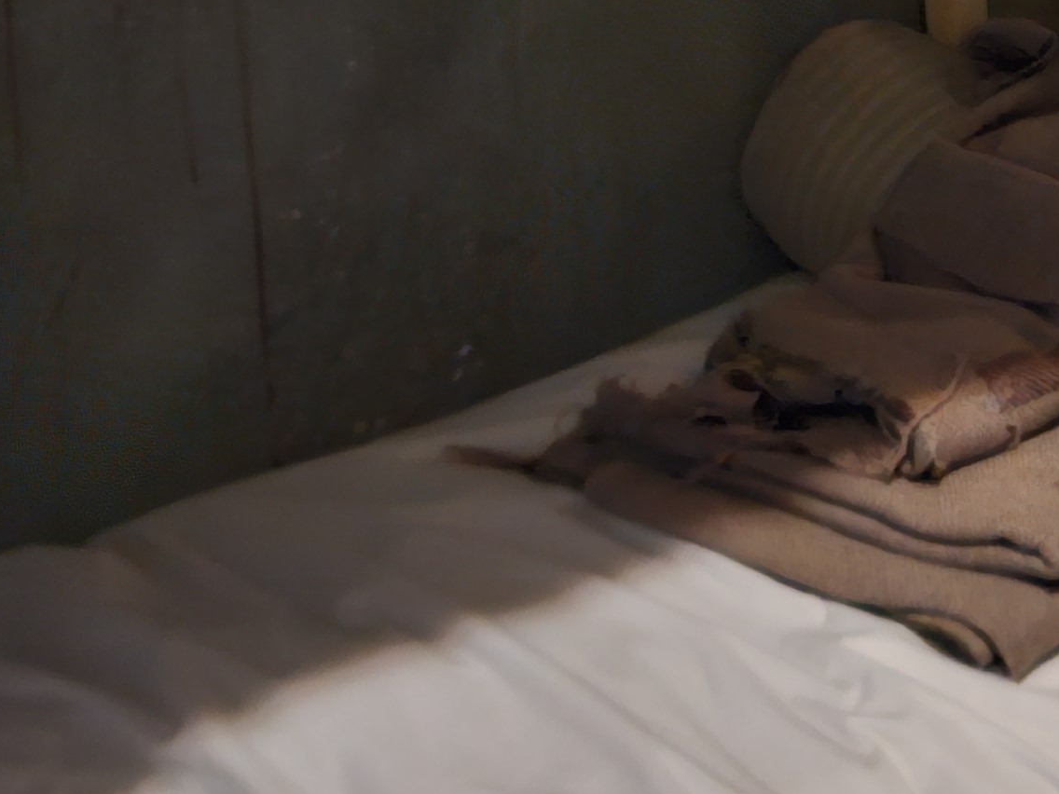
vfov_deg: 17.3
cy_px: -176
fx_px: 2478
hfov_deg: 22.9
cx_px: 1113
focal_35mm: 81
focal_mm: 5.4
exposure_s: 1/12
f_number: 1.8
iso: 1600
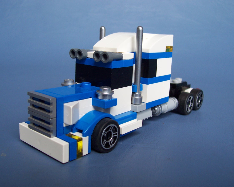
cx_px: 111
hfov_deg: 46.8
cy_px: 94
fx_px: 270
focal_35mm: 39
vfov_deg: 38.2
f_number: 2.8
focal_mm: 5.6
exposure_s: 1/250
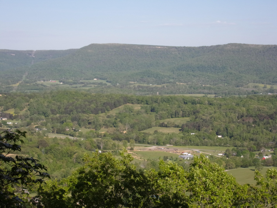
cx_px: 138
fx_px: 608
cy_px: 104
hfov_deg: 25.7
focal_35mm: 76
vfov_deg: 19.4
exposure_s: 1/600
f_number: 4.7
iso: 80
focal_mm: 13.6
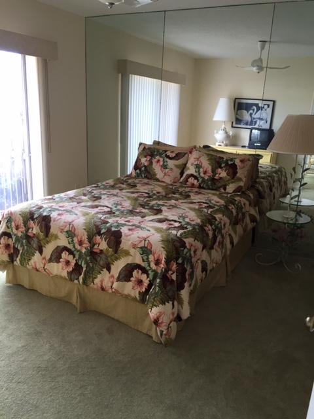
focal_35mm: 29
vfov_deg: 61.7
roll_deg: -2.1
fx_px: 351
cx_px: 157
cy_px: 210
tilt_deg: -14.4
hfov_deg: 48.2
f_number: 2.2
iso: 32
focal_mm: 4.15
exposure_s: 1/30
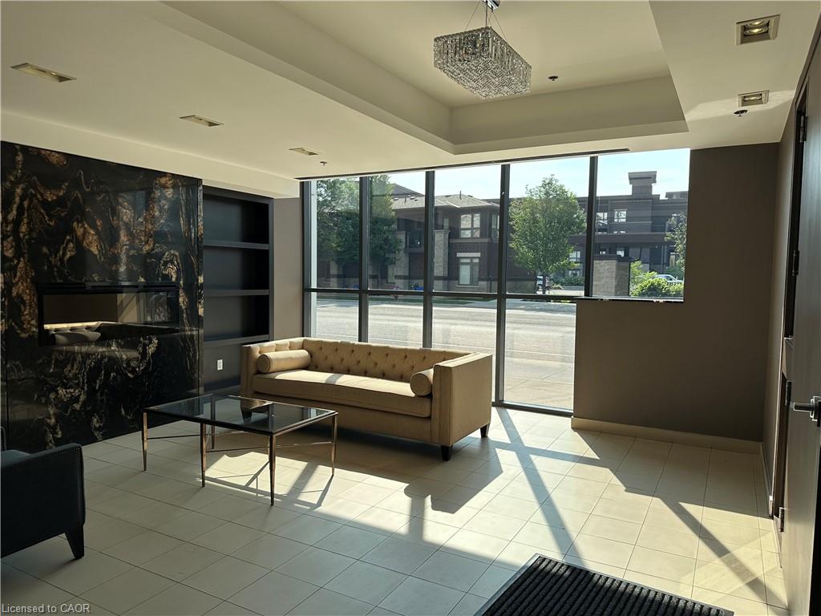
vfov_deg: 56.8
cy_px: 308
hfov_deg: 71.6
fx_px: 569
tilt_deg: -3.3
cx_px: 410
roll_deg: -0.5
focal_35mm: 24
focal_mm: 6.86
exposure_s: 1/1751
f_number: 1.78
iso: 80
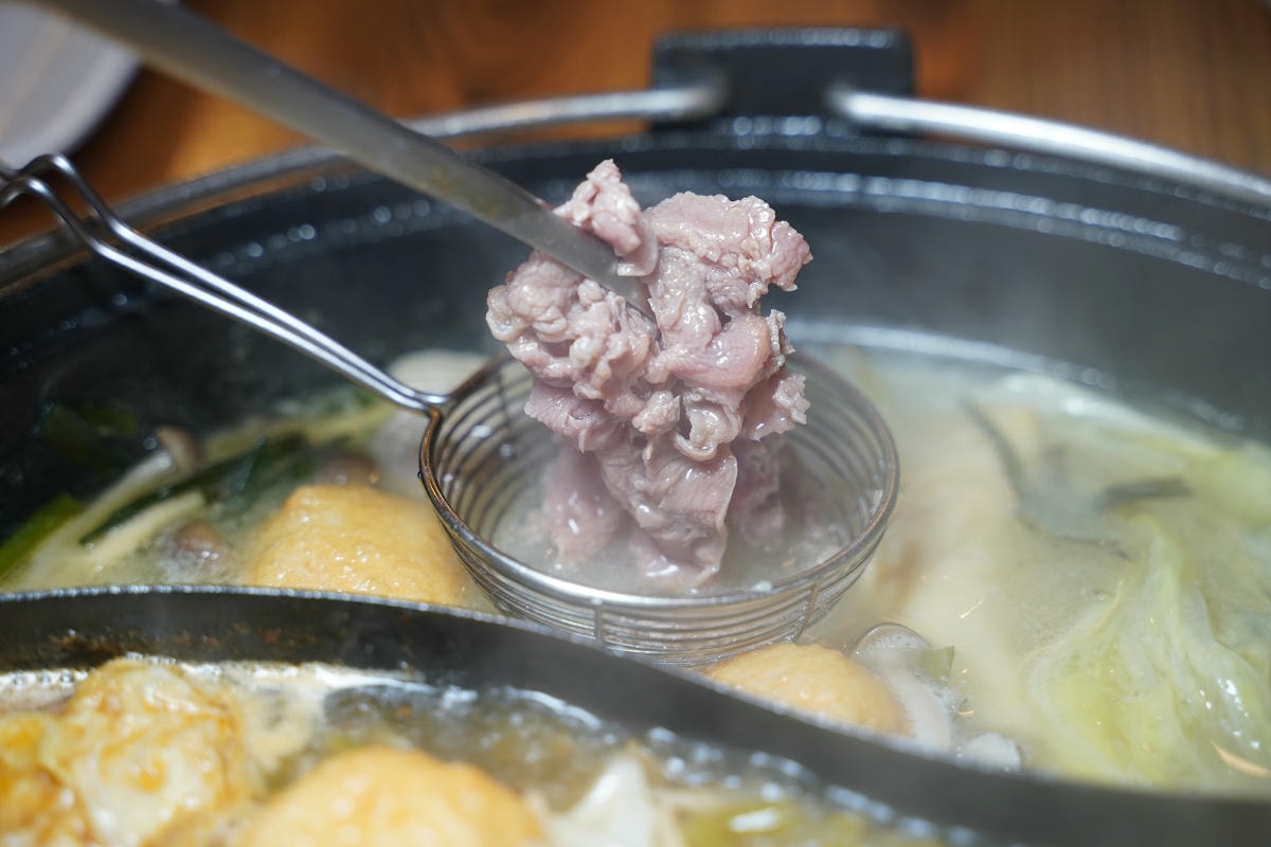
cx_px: 636
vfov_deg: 18.2
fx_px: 2648
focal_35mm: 75
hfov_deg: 27.0
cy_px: 424
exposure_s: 1/80
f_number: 4
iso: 400
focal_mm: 75
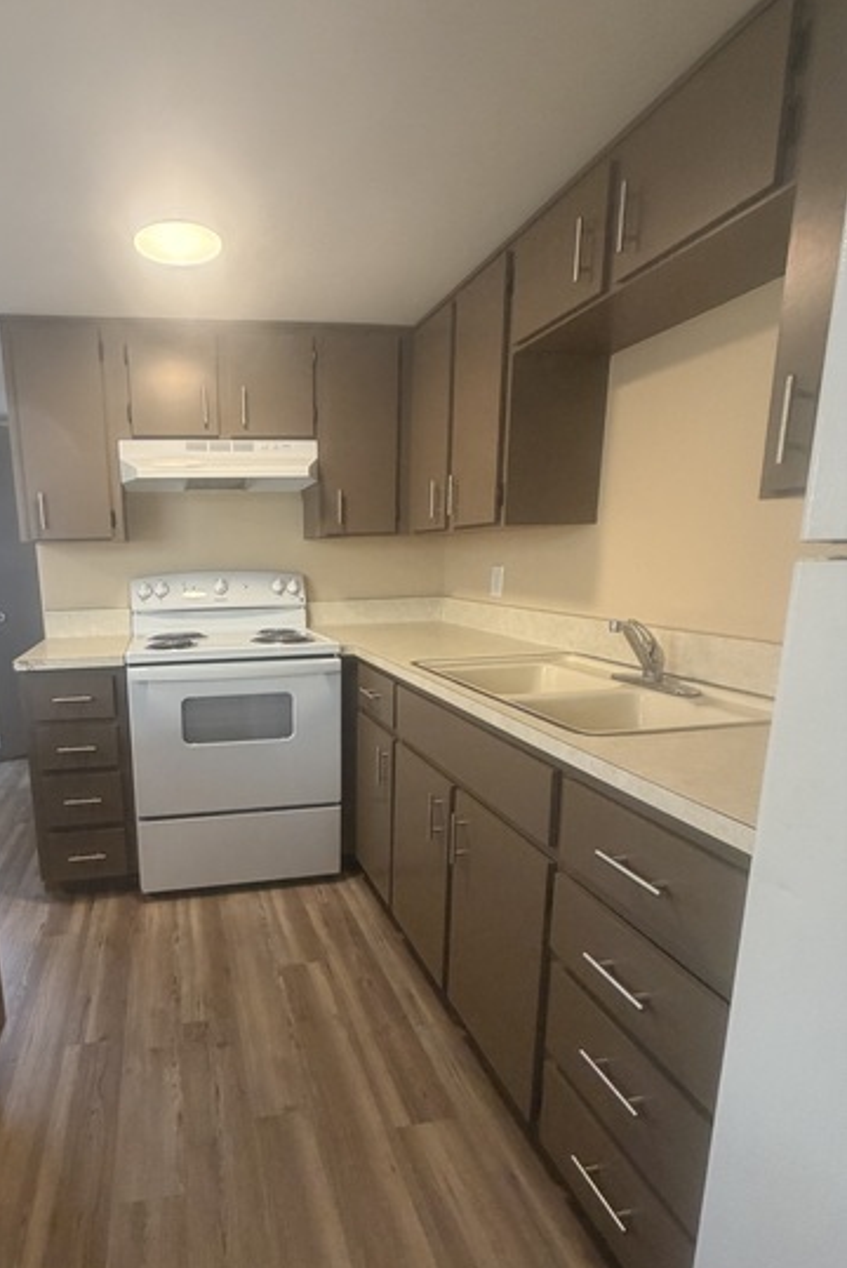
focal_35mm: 18
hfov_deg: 65.1
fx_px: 634
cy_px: 688
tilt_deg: -11.9
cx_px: 261
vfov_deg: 89.8
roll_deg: +1.2
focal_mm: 2.22
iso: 250
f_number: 2.2
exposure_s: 1/60
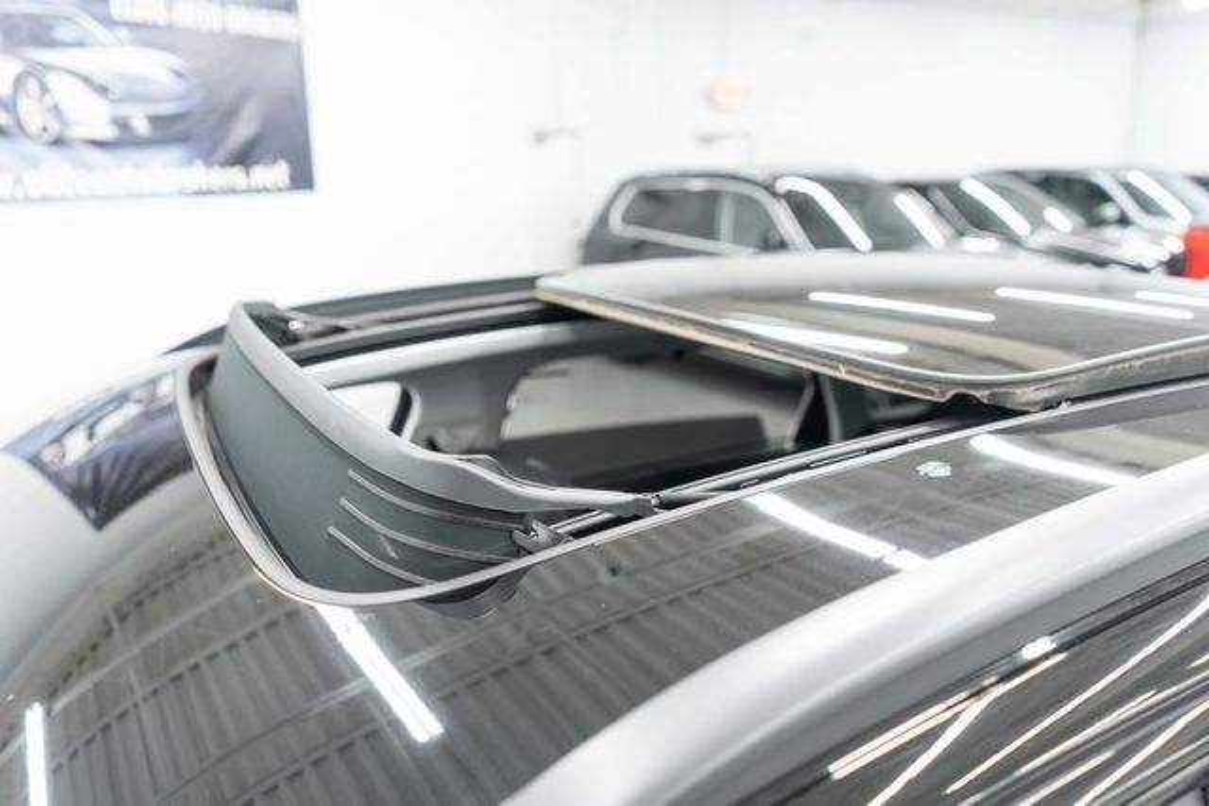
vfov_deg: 46.4
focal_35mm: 28
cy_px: 403
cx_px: 604
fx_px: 940
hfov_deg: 65.5
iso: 800
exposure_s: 1/40
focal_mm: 28
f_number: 3.2
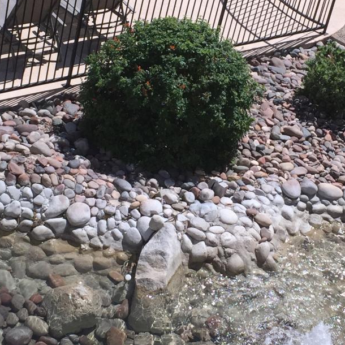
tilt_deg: -28.9
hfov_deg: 20.6
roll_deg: -13.5
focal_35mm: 84
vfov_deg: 20.6
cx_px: 200
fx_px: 947
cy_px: 132
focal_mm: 4.15
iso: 32
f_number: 2.2
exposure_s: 1/2825
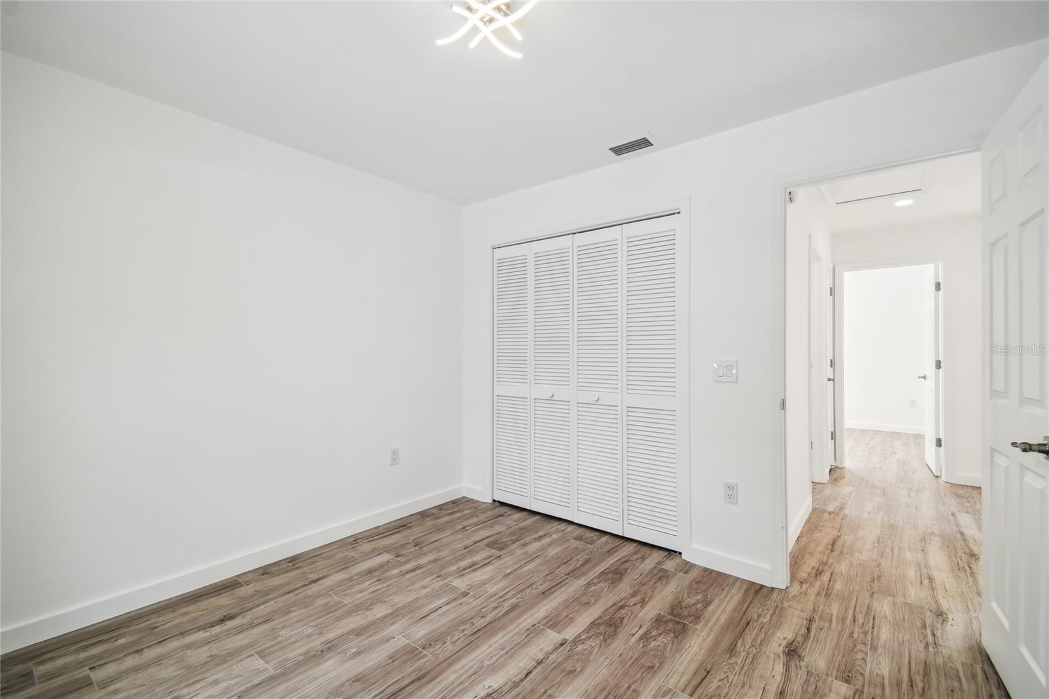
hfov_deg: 100.4
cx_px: 524
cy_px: 350
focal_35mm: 15
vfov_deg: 77.3
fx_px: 437
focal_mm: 10
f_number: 7.1
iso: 100
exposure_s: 1/5
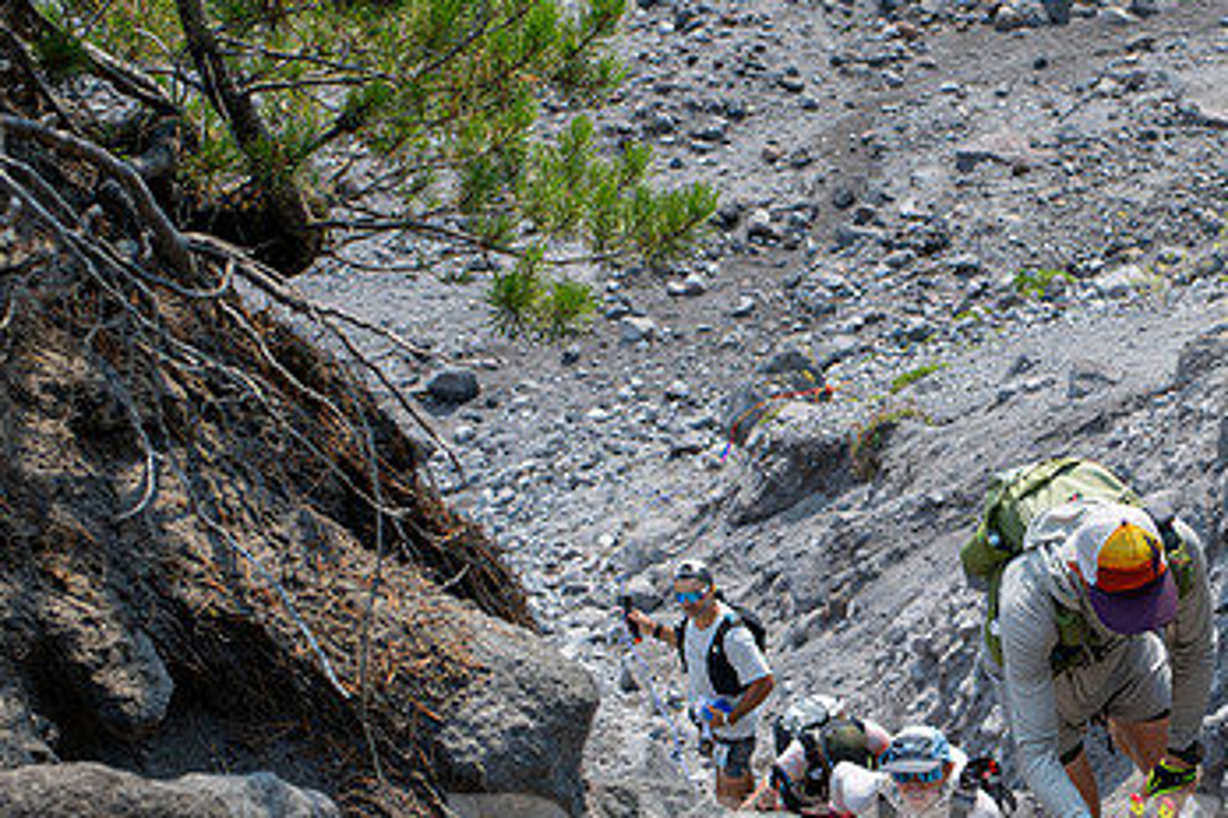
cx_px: 953
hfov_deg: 23.6
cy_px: 494
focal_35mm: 85
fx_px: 2899
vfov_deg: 16.1
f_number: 5
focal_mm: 34
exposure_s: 1/1250
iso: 200
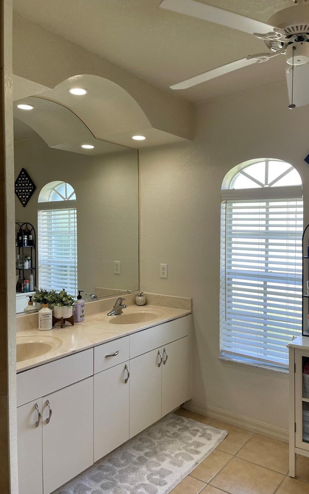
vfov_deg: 66.5
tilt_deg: -1.3
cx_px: 177
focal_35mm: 28
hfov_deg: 44.4
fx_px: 377
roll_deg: +0.4
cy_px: 248
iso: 64
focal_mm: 4.2
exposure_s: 1/120
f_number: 1.6
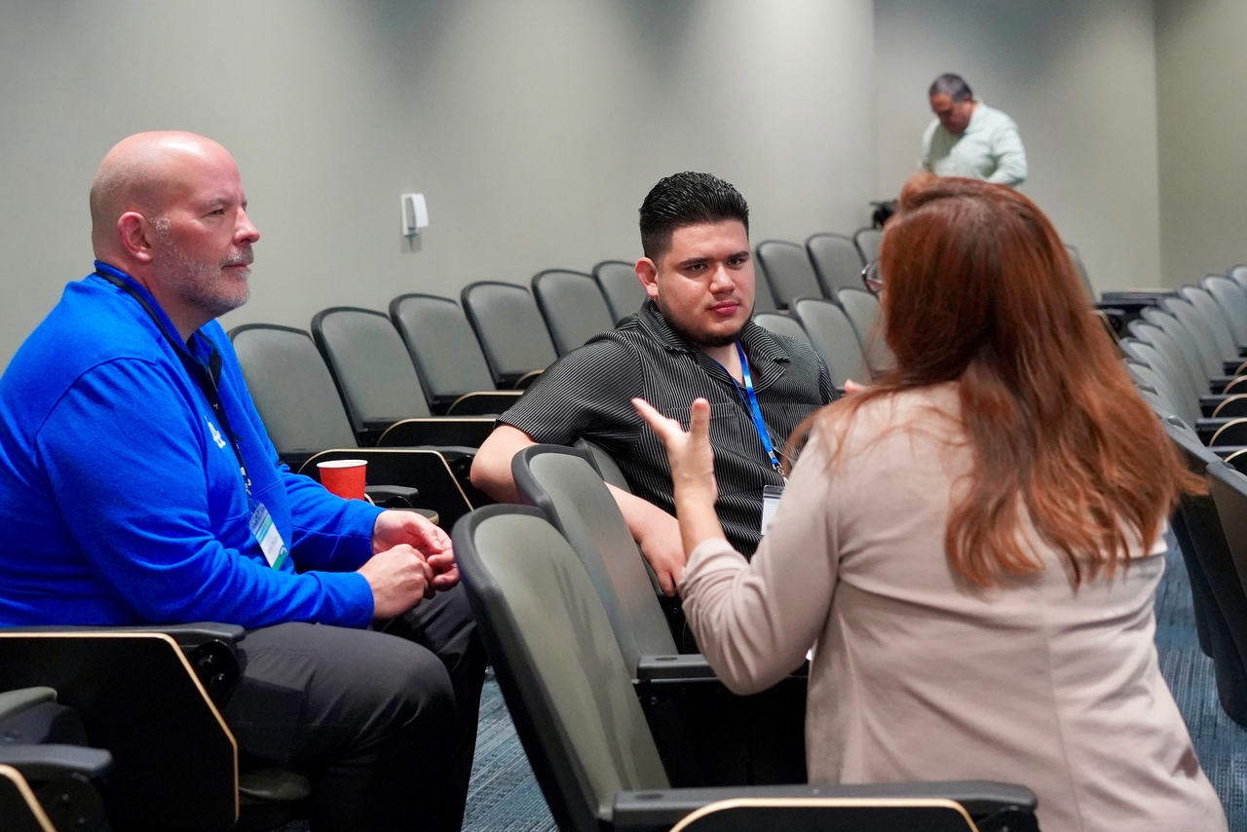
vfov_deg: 24.6
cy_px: 416
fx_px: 1905
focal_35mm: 55
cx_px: 624
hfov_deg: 36.2
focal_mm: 55
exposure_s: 1/160
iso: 10000
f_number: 4
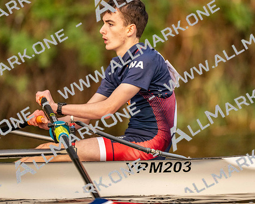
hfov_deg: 2.8
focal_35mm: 690
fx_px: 5211
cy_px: 101
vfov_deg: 2.2
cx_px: 124
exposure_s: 1/2500
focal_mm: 600
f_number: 4
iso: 4500
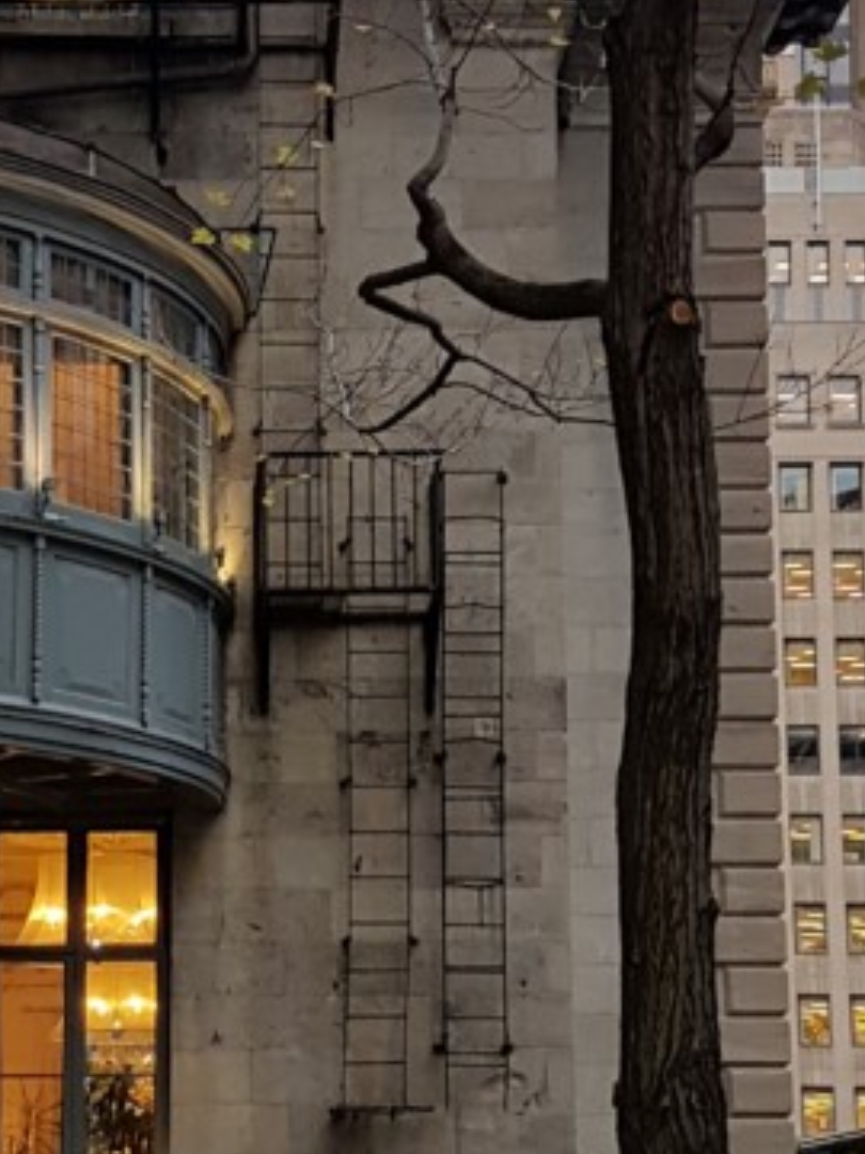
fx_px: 2466
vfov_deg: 26.0
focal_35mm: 74
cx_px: 234
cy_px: 846
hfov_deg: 19.8
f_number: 1.7
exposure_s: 1/60
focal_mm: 4.2
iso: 64
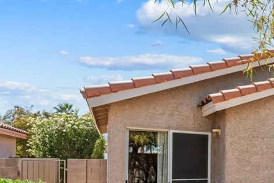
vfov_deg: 34.2
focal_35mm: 37
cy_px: 162
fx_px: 282
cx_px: 284
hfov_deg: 43.1
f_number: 8
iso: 400
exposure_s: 1/8000
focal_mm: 17
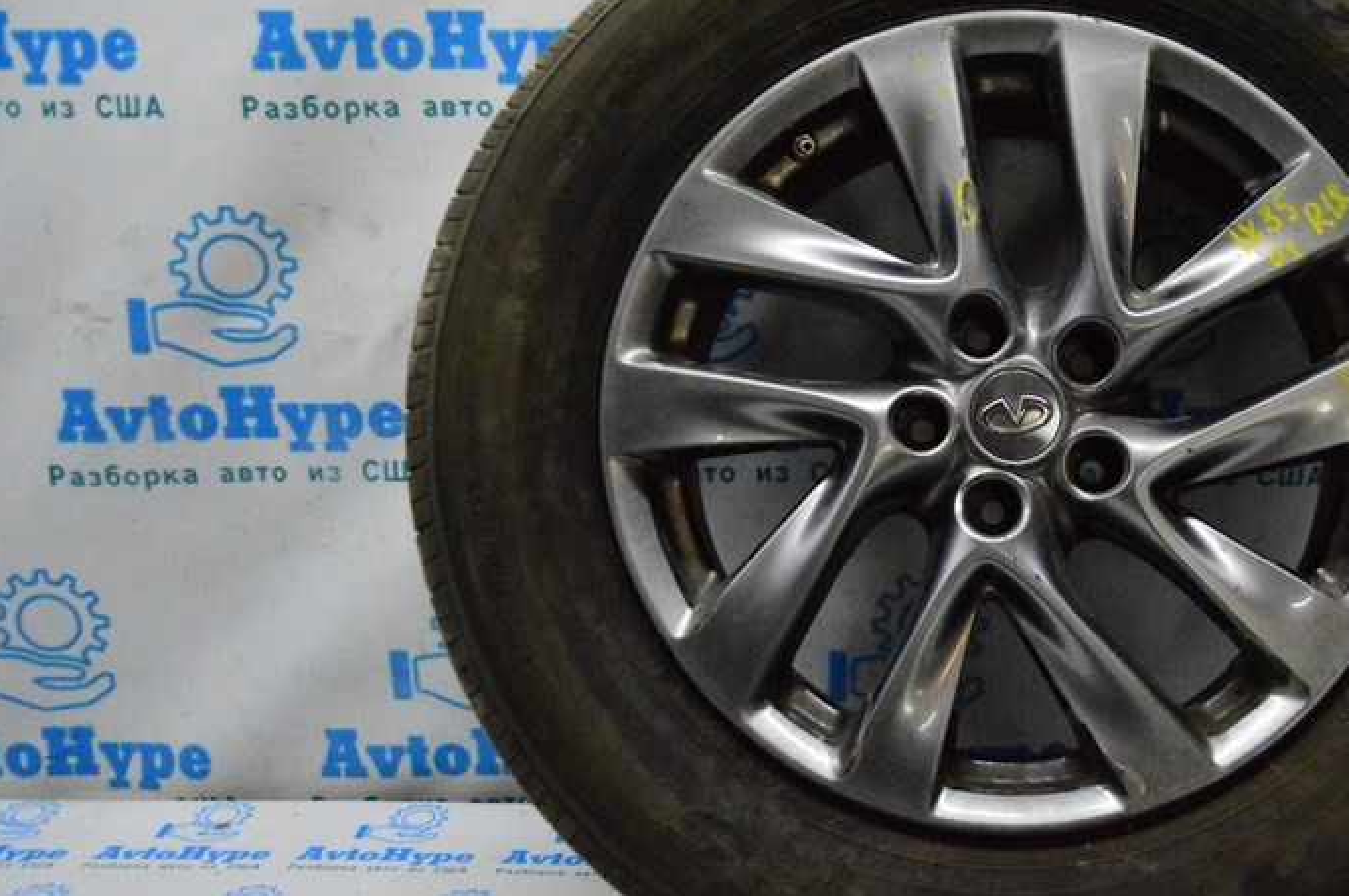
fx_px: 1685
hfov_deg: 42.8
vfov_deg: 29.8
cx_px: 938
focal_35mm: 45
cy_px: 465
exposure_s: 1/1000
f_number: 3.8
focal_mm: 20
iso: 6400
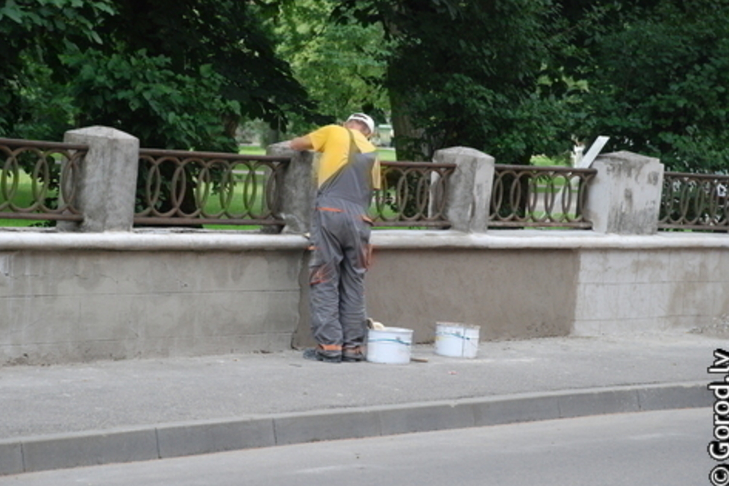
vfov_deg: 9.6
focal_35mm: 143
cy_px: 241
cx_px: 352
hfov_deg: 14.3
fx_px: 2896
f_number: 5.6
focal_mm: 90
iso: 400
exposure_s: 1/180
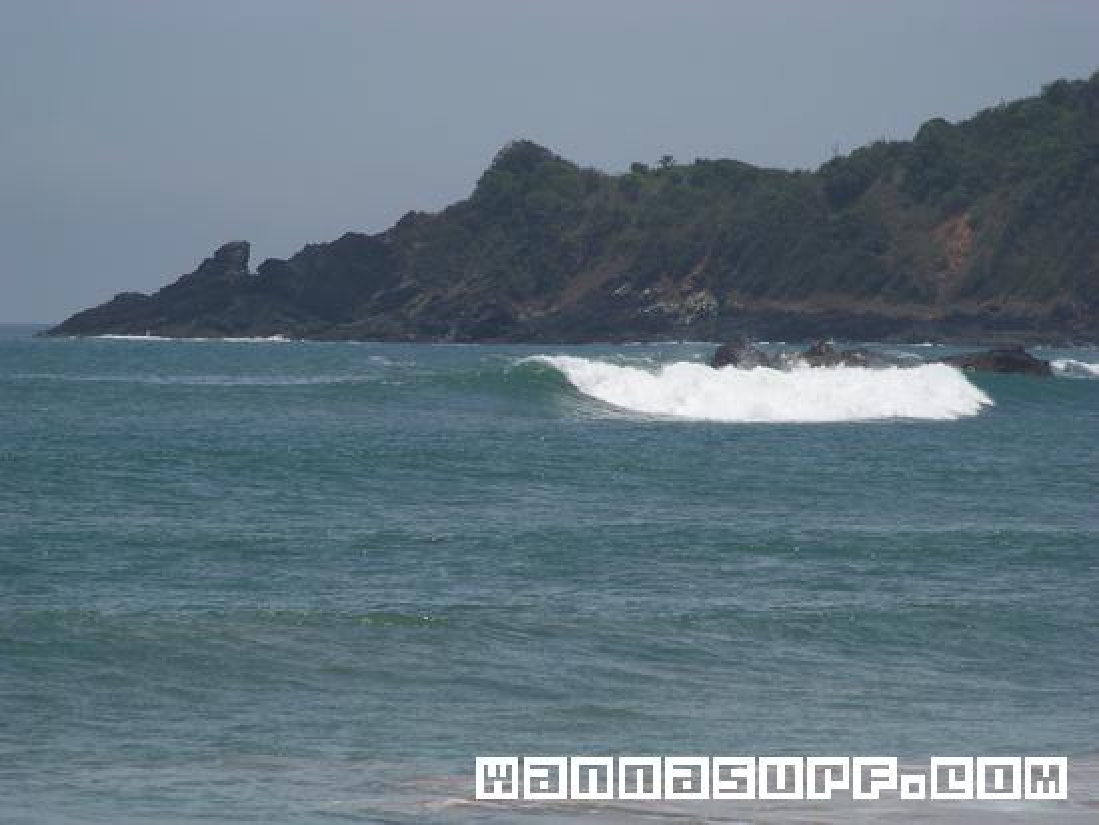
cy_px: 412
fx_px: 13718
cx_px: 550
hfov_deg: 4.6
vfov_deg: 3.4
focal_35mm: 432
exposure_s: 1/500
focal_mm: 70.2
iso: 68
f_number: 7.1
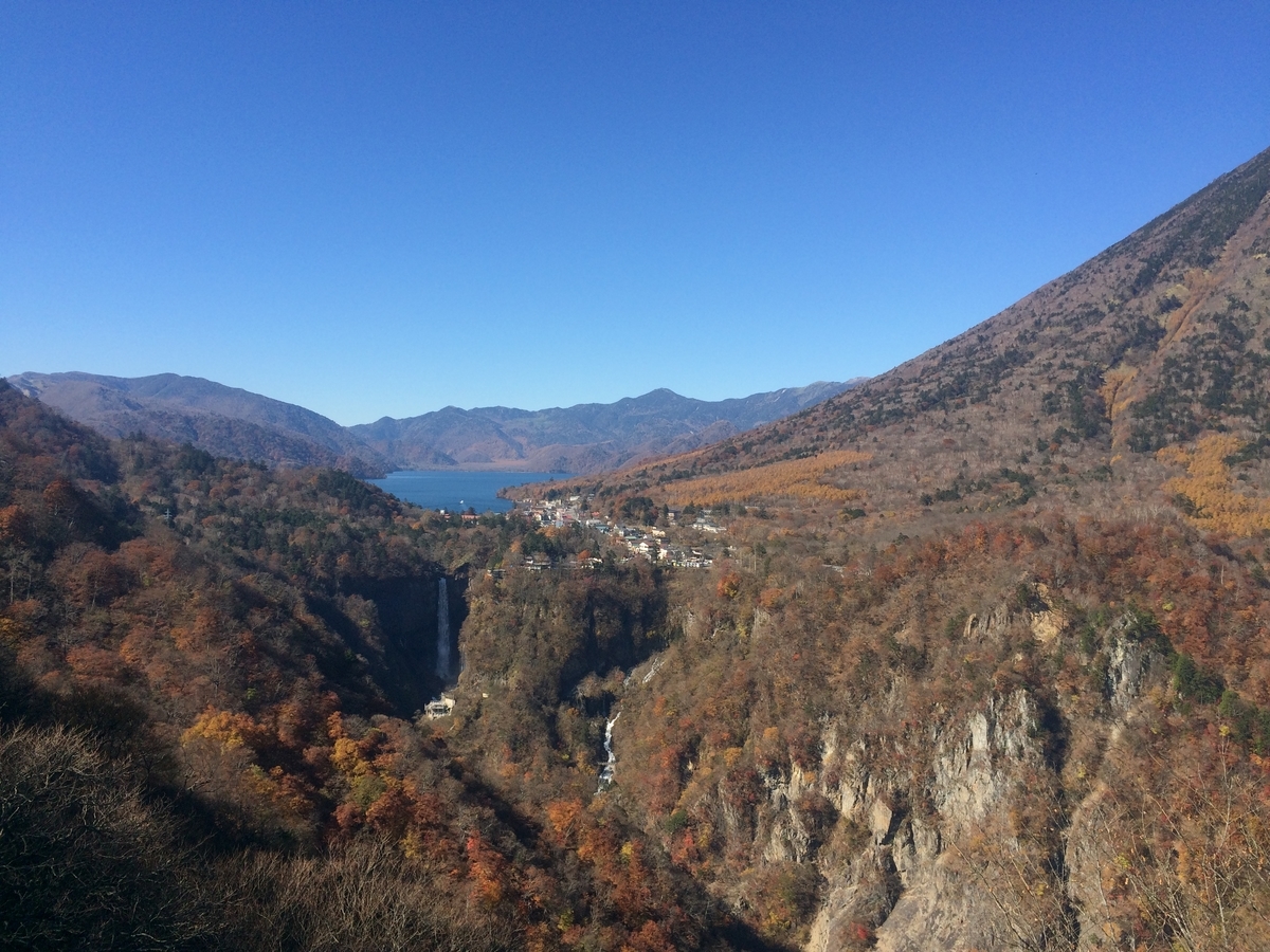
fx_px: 1064
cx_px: 635
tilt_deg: +0.0
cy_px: 476
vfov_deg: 48.2
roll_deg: -0.3
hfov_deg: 61.7
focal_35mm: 29
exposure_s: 1/1414
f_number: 2.2
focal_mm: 4.15
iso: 32
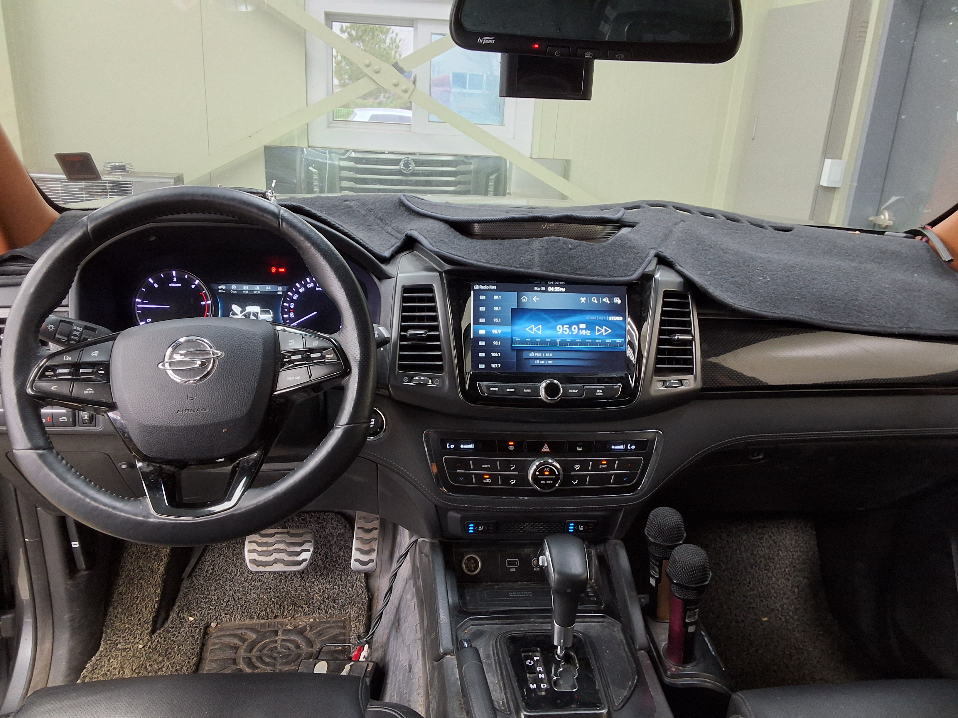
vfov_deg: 49.7
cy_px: 359
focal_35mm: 28
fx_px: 775
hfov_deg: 63.4
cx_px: 479
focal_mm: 2.91
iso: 160
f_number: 1.9
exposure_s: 1/40
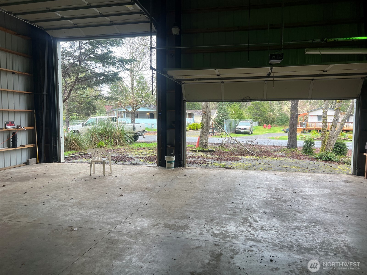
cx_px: 184
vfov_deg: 53.1
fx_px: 276
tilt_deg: -5.3
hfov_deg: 67.3
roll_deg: -0.1
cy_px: 138
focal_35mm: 26
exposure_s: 1/120
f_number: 1.5
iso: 50
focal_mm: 5.7
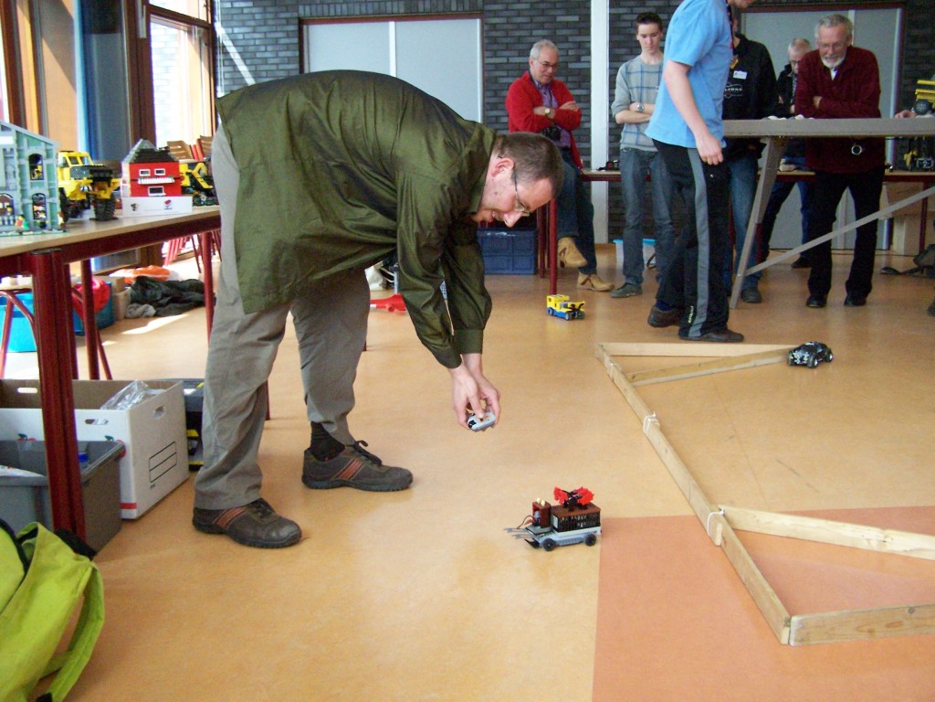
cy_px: 351
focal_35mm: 38
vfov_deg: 37.7
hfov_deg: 49.0
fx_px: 1026
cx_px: 468
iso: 400
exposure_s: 1/350
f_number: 2.8
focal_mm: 6.3
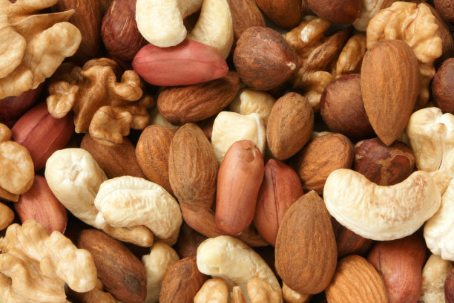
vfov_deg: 13.0
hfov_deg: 19.5
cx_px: 227
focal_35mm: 105
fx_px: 1324
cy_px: 152
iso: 100
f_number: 32
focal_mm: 70
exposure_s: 13
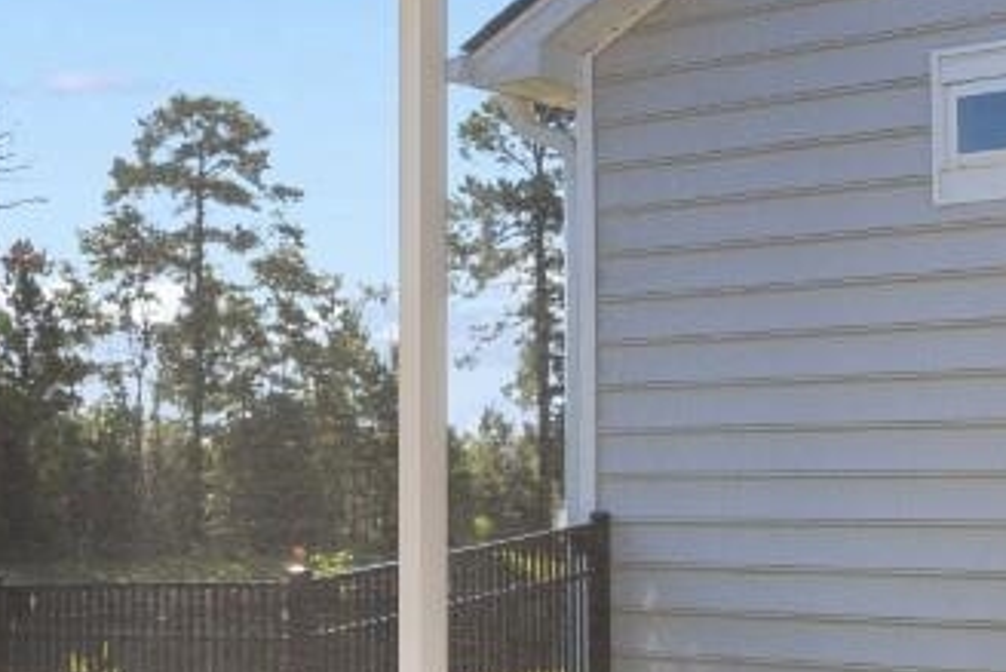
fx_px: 2069
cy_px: 482
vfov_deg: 18.4
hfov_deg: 26.9
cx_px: 236
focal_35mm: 74
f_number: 6.3
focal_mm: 10
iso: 100
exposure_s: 1/160
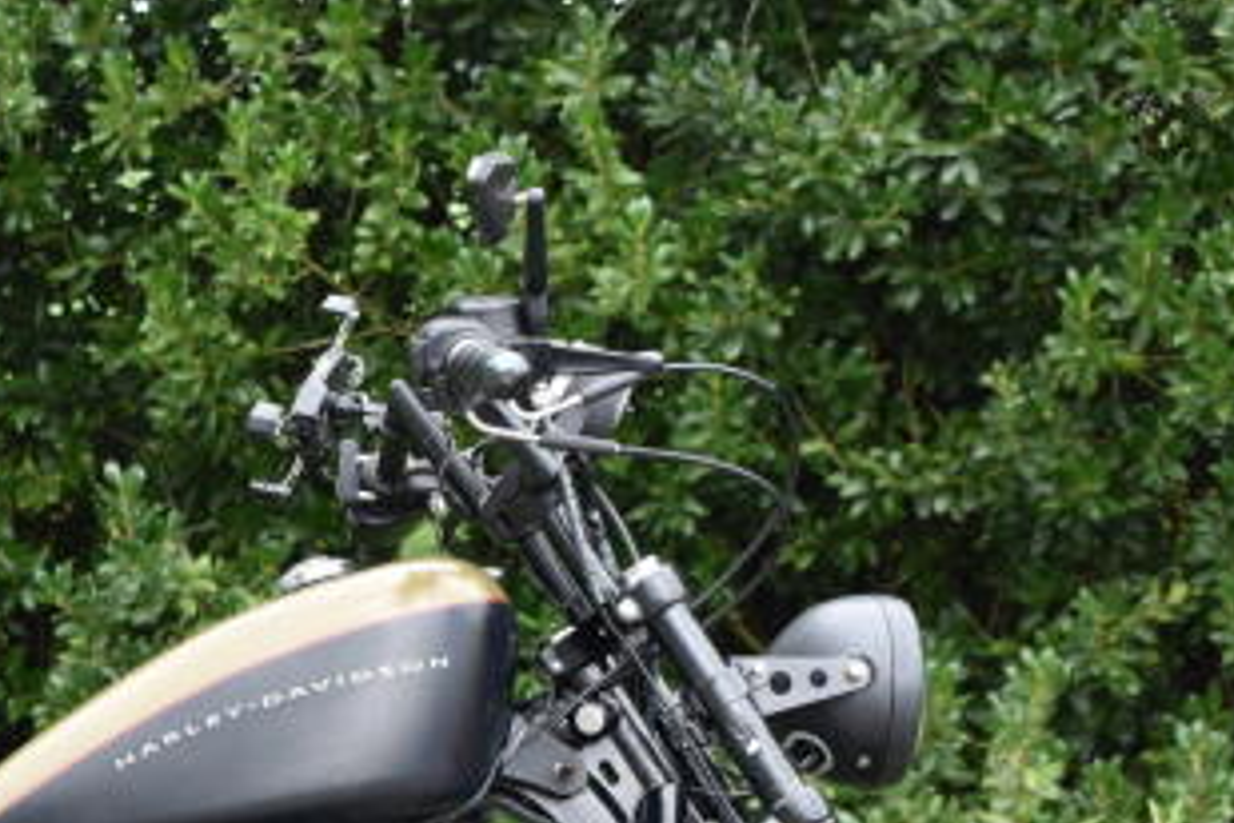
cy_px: 933
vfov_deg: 11.2
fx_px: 4123
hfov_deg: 16.7
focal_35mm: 120
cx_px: 8
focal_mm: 31
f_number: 5.6
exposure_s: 1/250
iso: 280
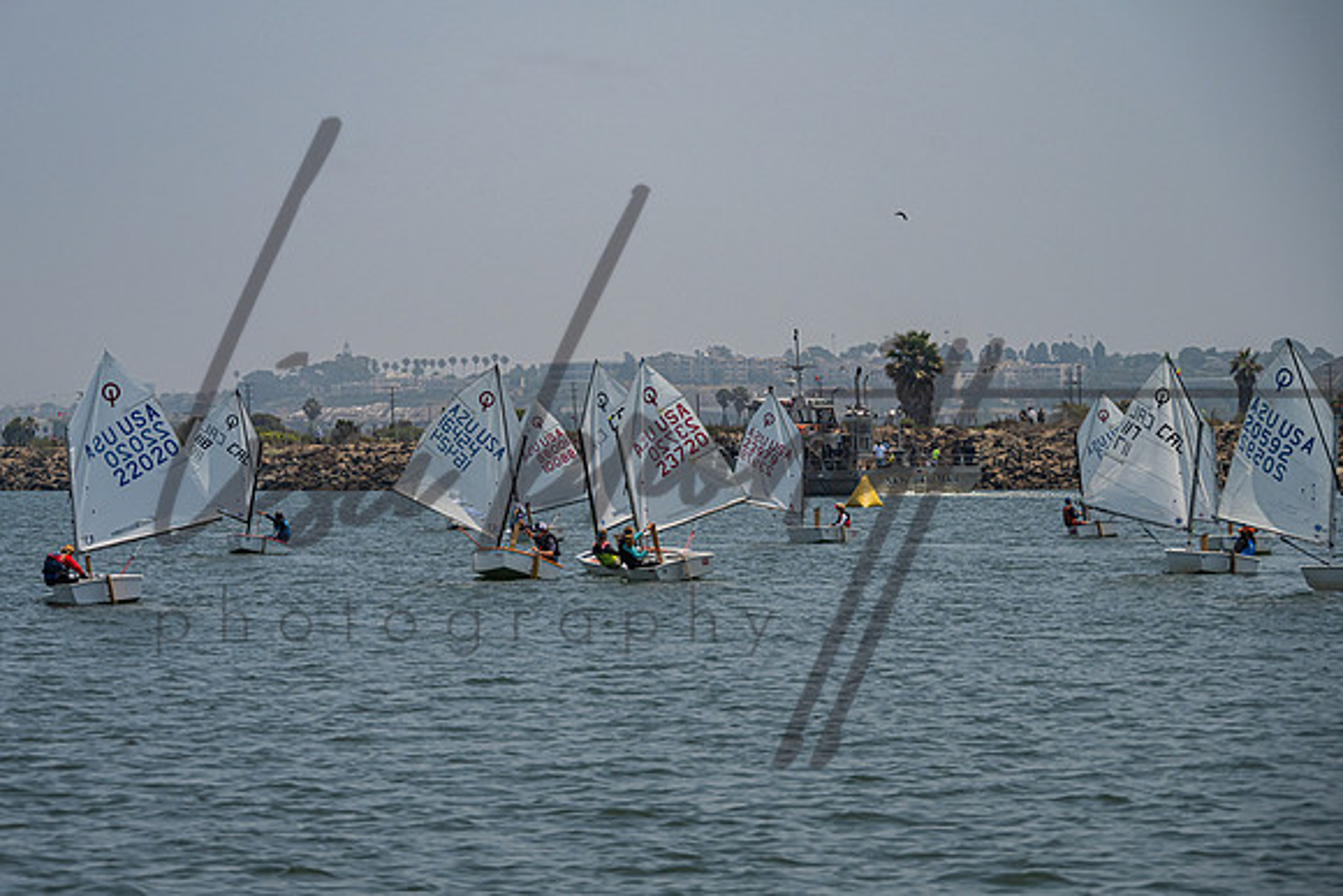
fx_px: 5580
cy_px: 448
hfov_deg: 13.7
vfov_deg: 9.2
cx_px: 574
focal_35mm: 150
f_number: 7.1
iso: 320
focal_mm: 130
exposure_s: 1/4000
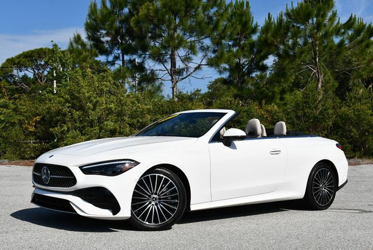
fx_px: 498
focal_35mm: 48
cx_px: 186
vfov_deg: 28.1
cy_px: 125
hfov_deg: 41.1
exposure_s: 1/320
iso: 100
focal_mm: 24
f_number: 9
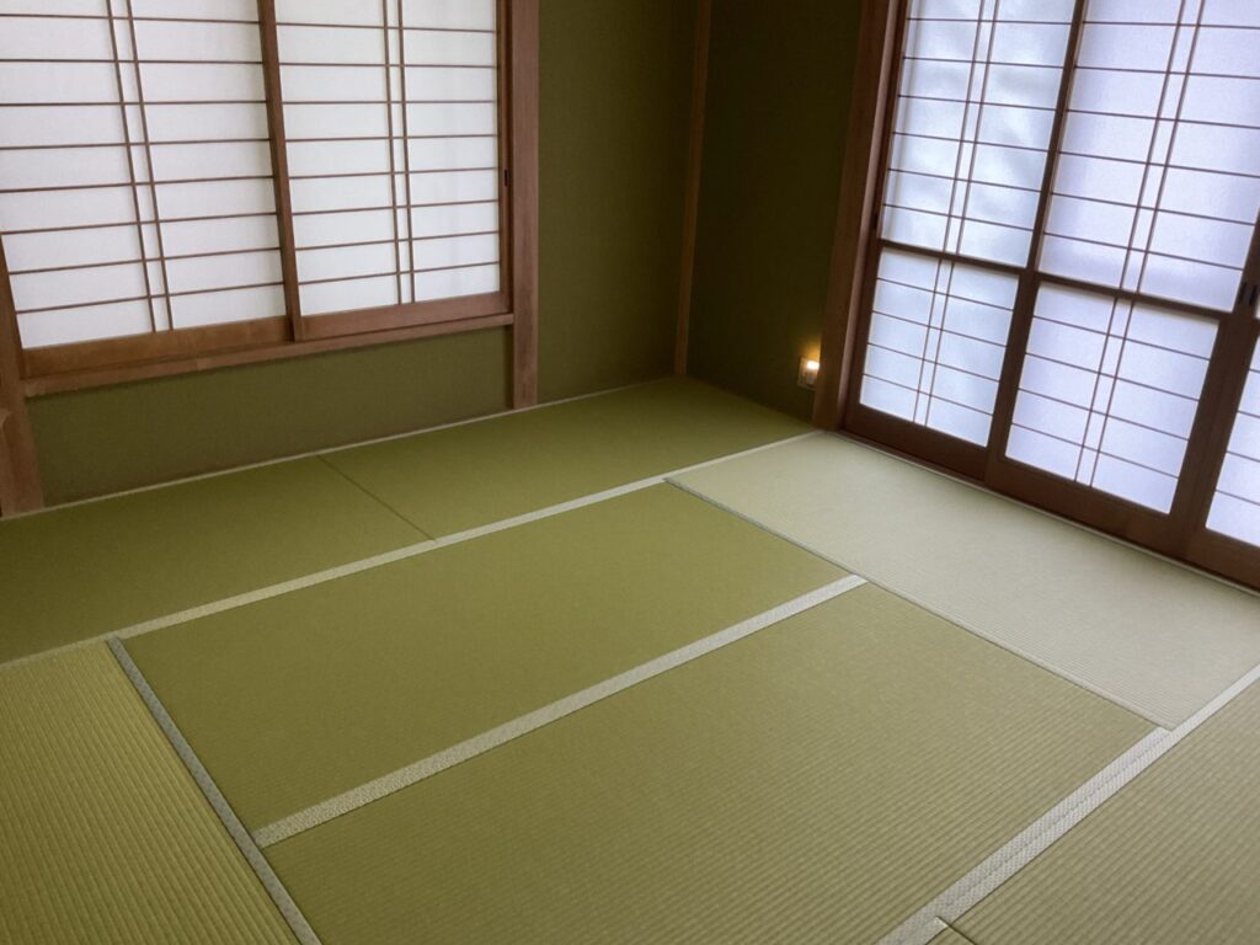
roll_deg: -1.7
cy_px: 472
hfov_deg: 61.7
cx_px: 630
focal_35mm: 29
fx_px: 1056
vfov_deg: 48.2
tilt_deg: -25.4
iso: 200
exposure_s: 1/50
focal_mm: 3
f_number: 1.8
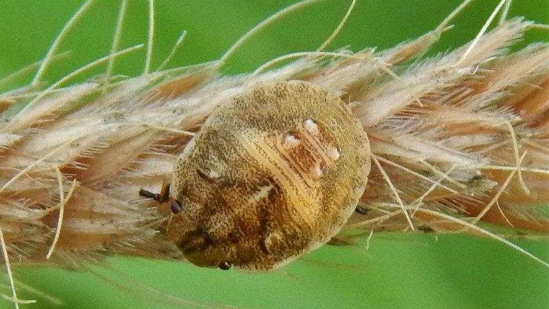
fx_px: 975
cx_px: 274
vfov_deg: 18.0
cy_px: 162
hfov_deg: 31.4
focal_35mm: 67
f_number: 4
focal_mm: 10.9
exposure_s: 1/160
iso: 400
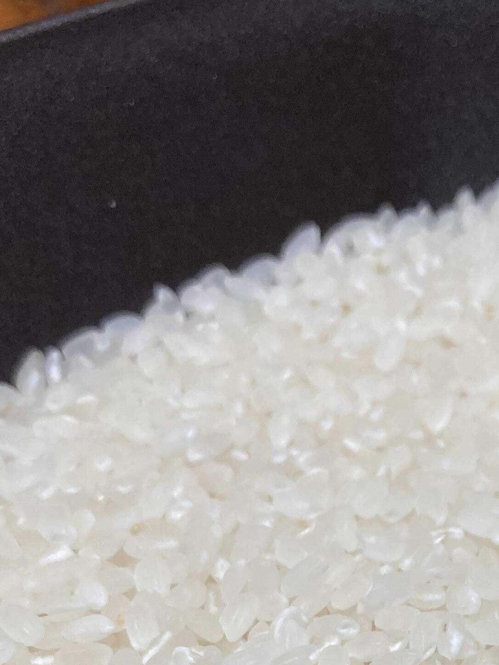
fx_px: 1499
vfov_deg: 22.9
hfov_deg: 18.3
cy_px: 806
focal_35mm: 78
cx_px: 529
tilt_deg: -46.9
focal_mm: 3.99
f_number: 1.8
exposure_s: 1/50
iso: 100
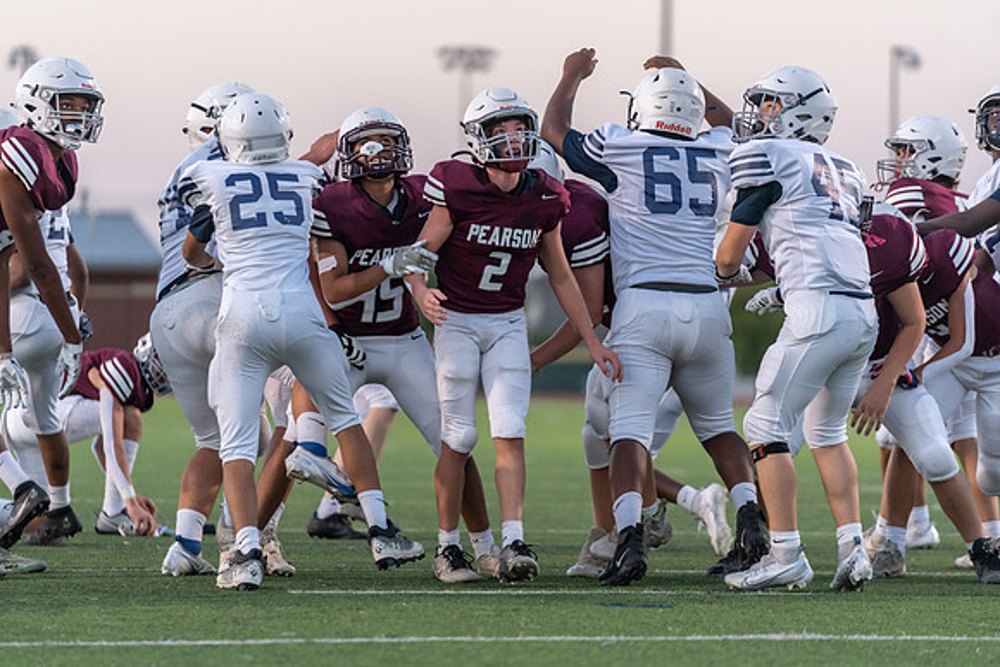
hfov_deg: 10.6
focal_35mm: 194
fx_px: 5390
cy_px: 334
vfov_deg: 7.1
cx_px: 500
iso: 1000
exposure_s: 1/1250
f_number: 2.8
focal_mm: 194
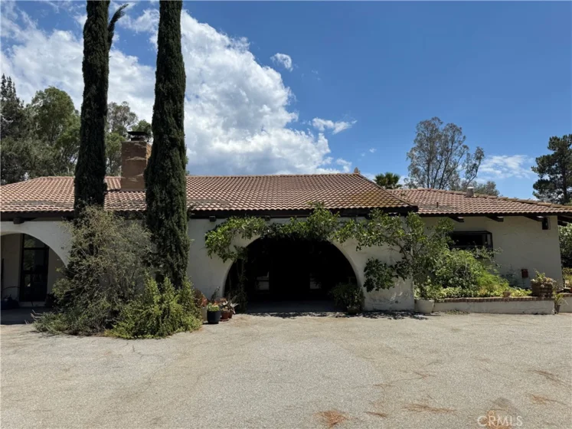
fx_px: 397
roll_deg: +0.6
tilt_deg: +6.4
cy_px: 214
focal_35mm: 24
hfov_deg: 71.6
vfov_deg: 56.8
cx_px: 286
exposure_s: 1/6410
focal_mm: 6.76
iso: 80
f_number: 1.78
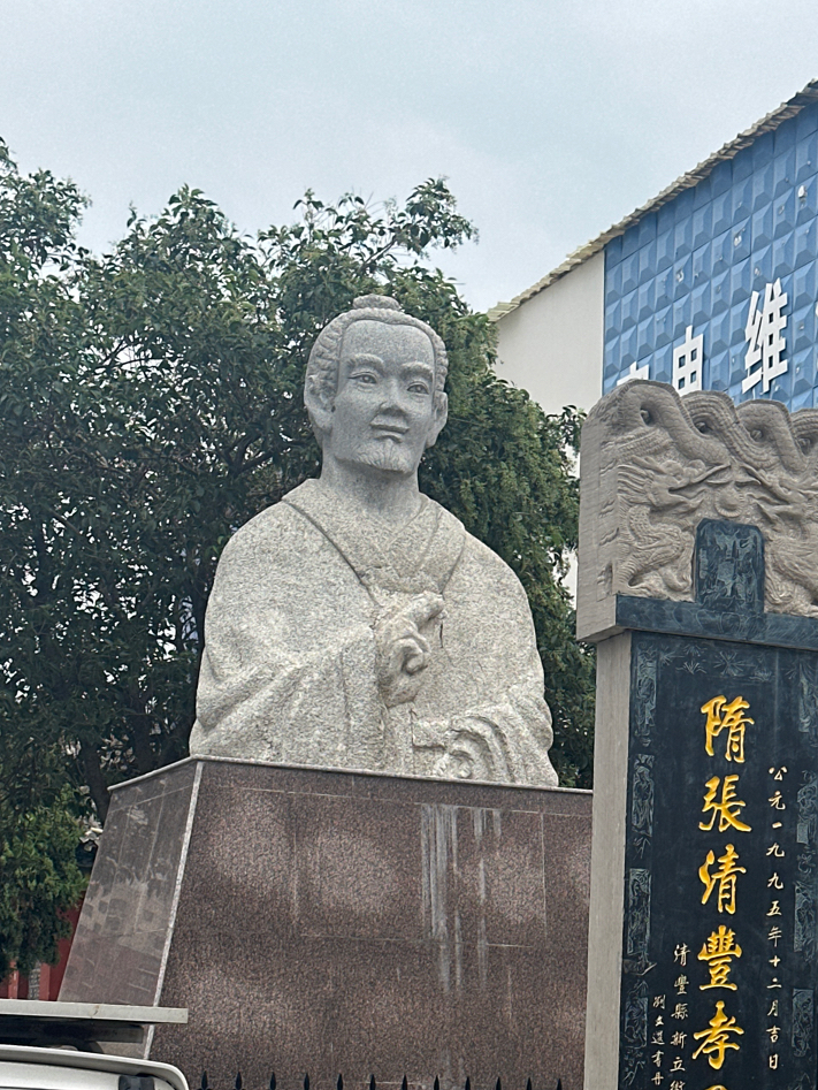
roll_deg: -1.4
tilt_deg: +6.0
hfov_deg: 19.3
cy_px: 825
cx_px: 613
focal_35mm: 76
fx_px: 2393
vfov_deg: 25.3
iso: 64
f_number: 1.78
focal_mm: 6.86
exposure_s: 1/1395
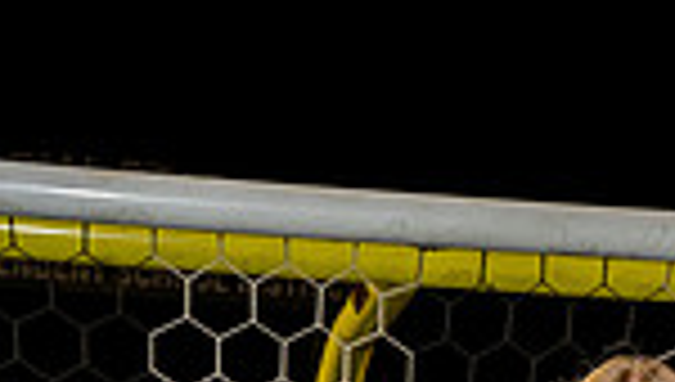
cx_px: 598
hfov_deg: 15.1
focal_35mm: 141
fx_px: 2528
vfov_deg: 8.0
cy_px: 930
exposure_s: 1/250
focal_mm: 45
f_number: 5.6
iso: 800
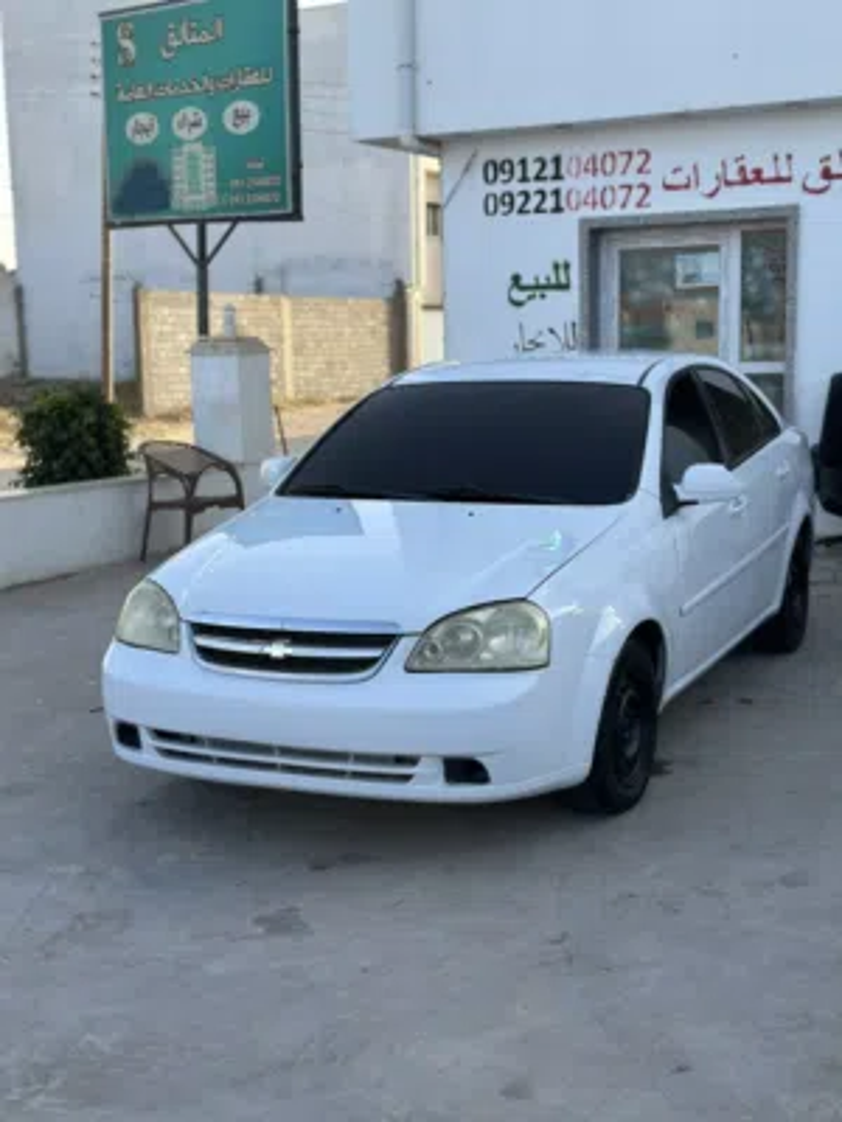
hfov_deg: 30.3
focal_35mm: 48
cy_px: 561
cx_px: 421
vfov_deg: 39.7
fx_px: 1557
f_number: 1.78
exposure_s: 1/1475
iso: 80
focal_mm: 6.86
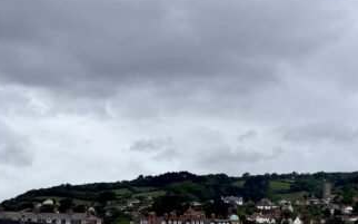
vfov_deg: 15.9
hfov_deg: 21.0
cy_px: 197
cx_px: 557
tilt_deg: +4.2
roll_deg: +0.0
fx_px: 790
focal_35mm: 81
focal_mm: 6.76
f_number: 1.78
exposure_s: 1/5319
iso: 80
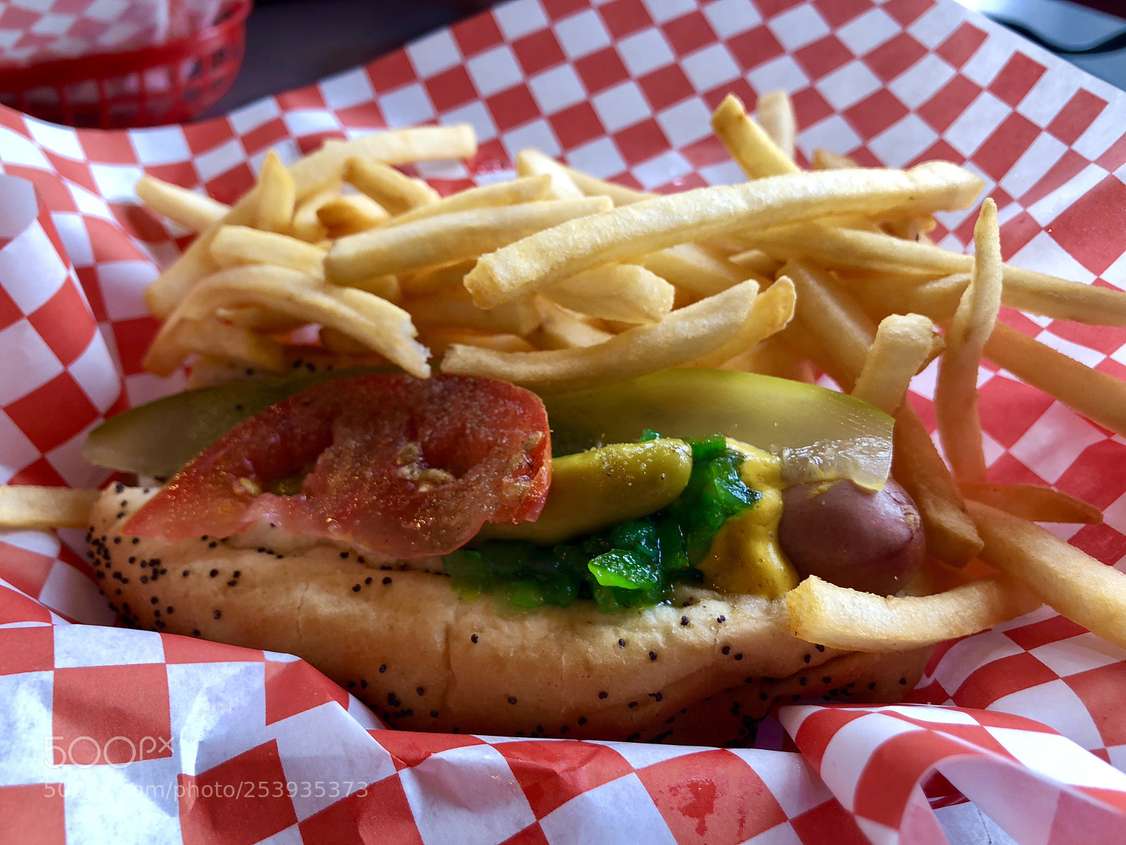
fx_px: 911
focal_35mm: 28
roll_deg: +3.6
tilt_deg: -38.5
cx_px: 563
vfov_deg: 49.7
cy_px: 422
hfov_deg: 63.4
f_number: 1.8
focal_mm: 3.99
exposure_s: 1/40
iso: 25
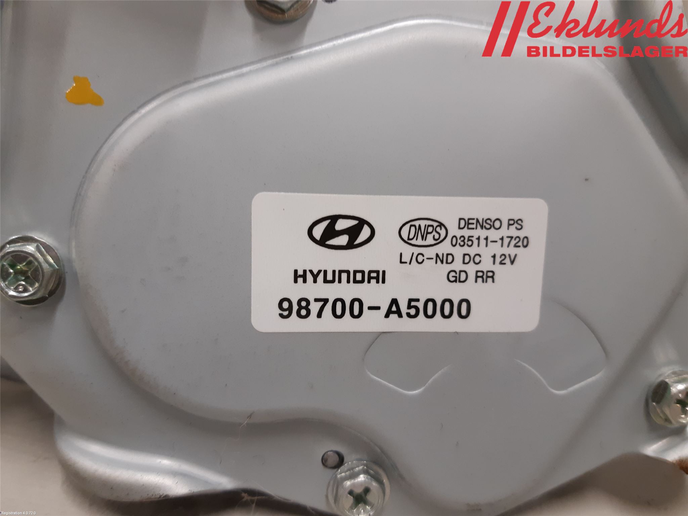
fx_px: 517
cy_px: 258
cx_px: 344
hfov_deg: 67.3
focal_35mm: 26
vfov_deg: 53.1
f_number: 1.7
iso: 160
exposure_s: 1/50
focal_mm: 3.93
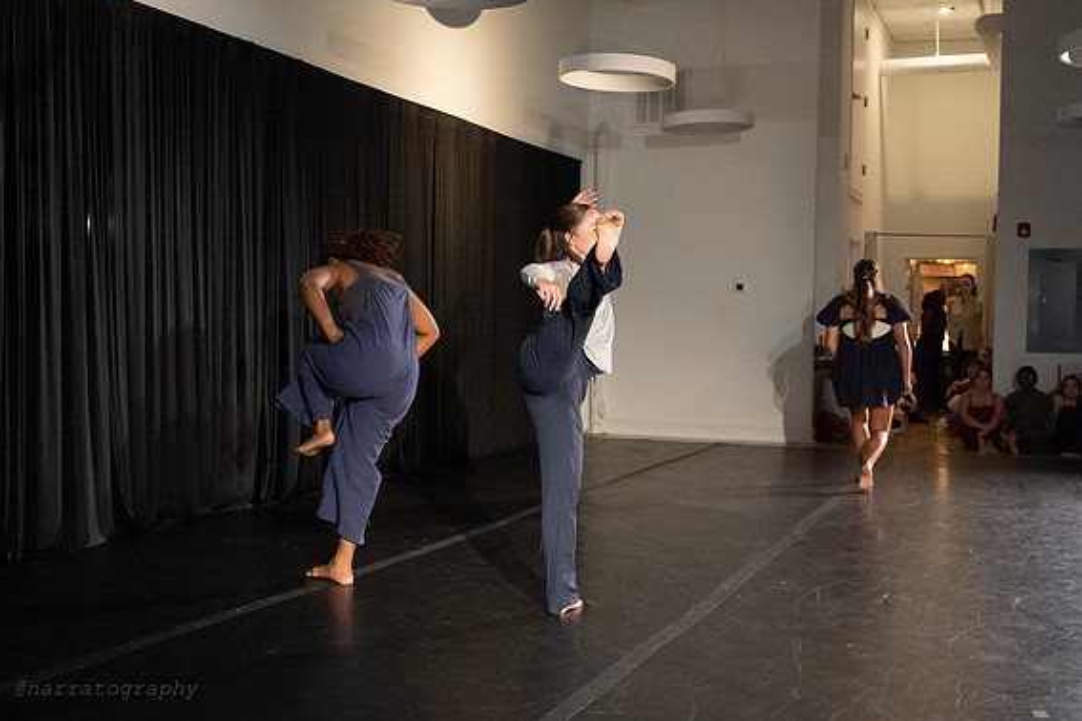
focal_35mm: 44
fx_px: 1322
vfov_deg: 30.5
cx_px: 538
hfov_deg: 44.5
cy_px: 366
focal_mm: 28
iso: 6400
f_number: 3.5
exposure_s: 1/400
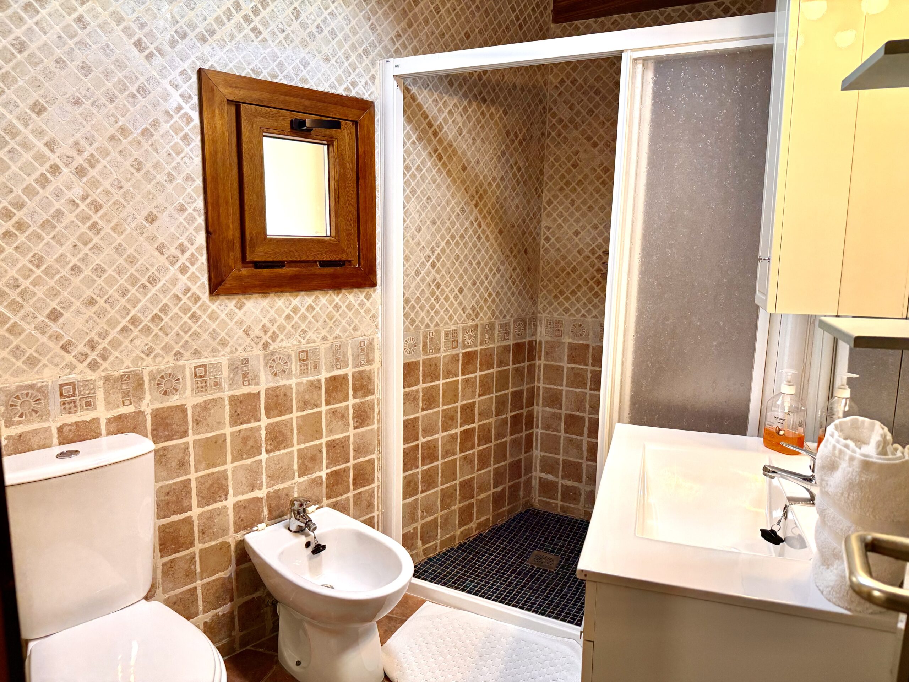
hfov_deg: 71.6
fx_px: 630
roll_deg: -1.2
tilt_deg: -9.1
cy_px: 341
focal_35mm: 24
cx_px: 454
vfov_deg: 56.8
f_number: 1.78
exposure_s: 1/100
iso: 125
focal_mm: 6.76
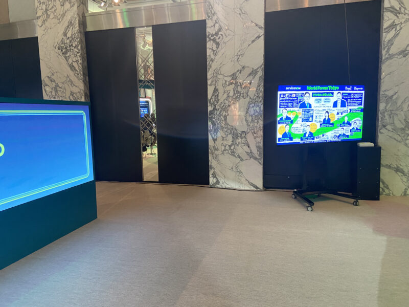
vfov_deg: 53.1
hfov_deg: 67.3
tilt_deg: -8.4
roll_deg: +1.1
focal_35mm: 26
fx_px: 307
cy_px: 154
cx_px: 204
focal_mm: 4.25
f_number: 1.8
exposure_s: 1/60
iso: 400
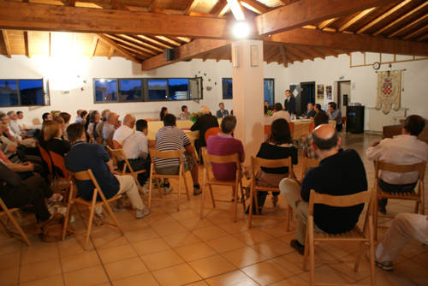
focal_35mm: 27
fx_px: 321
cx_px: 214
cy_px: 143
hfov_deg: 67.4
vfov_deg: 48.0
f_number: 3.5
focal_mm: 18
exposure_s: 1/8
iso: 400
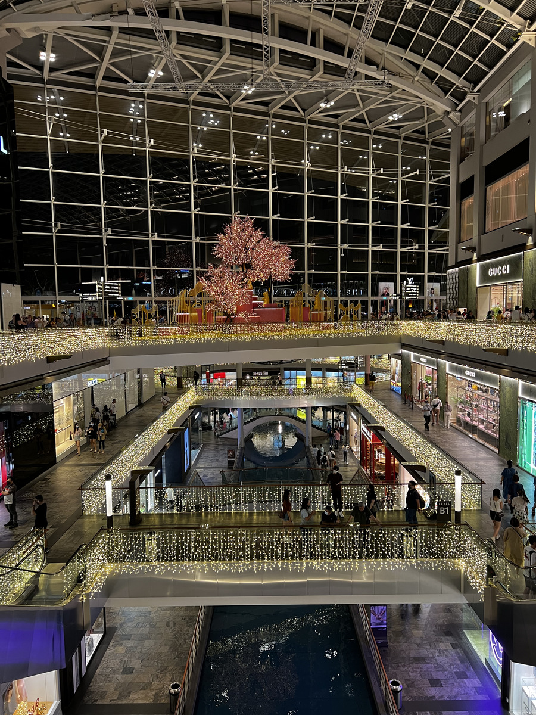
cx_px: 268
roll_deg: +0.6
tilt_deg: -4.5
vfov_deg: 67.3
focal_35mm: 26
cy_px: 358
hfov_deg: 53.1
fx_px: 537
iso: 100
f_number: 1.5
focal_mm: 5.7
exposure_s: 1/50
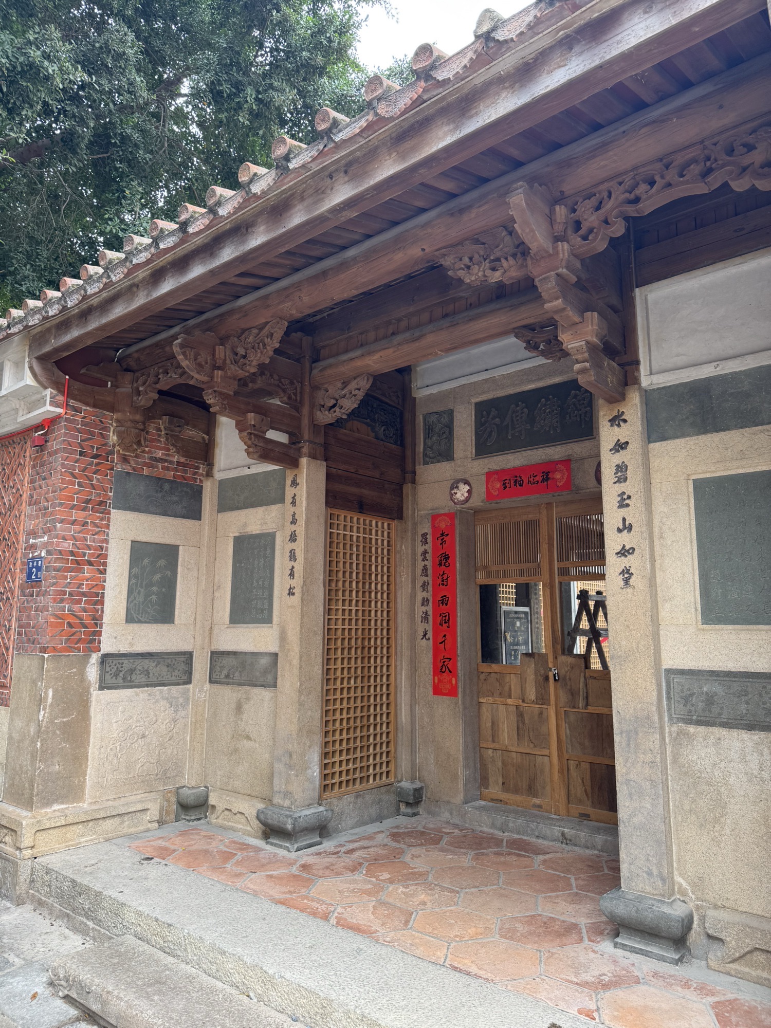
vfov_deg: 71.6
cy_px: 514
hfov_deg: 56.8
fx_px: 713
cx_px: 386
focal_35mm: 24
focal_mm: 6.76
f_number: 1.78
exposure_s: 1/121
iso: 80
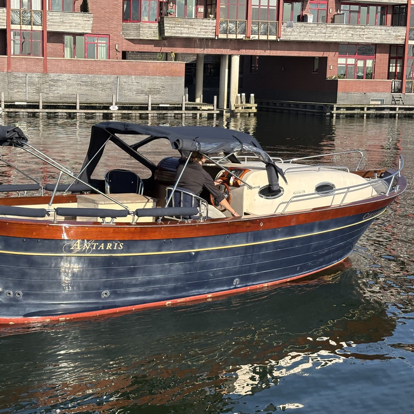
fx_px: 839
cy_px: 207
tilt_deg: -9.2
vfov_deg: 27.7
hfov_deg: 27.6
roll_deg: -1.3
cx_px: 146
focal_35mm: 62
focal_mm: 5.96
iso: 40
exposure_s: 1/1543
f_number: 1.6
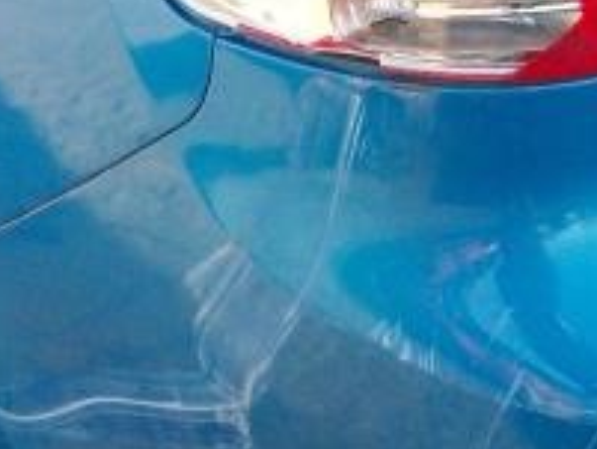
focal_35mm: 139
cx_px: -33
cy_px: 158
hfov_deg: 13.9
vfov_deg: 10.7
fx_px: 2399
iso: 343
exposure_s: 1/500
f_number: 3.1
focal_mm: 6.3
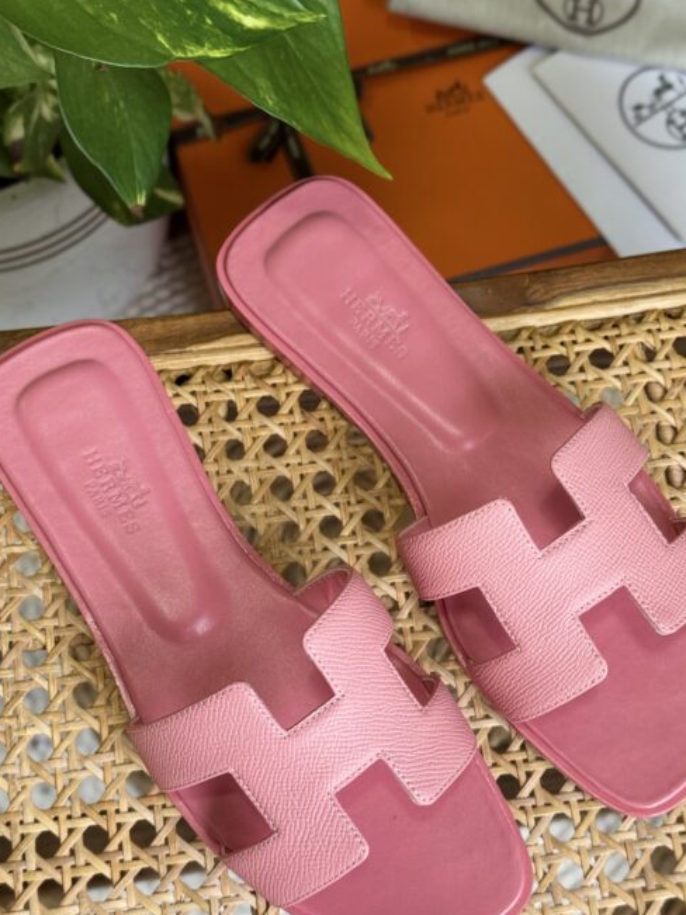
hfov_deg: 24.8
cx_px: 357
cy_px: 476
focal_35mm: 59
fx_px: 1559
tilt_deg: -74.6
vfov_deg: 32.7
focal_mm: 6.76
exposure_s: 1/121
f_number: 1.78
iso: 80
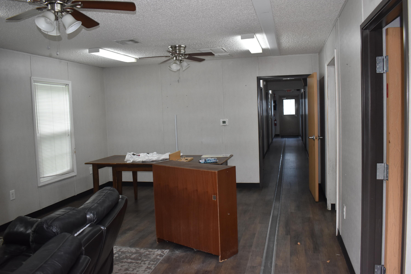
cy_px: 137
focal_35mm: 30
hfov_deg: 61.9
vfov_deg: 43.6
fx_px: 342
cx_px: 206
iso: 800
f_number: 4.5
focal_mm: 20
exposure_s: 1/200
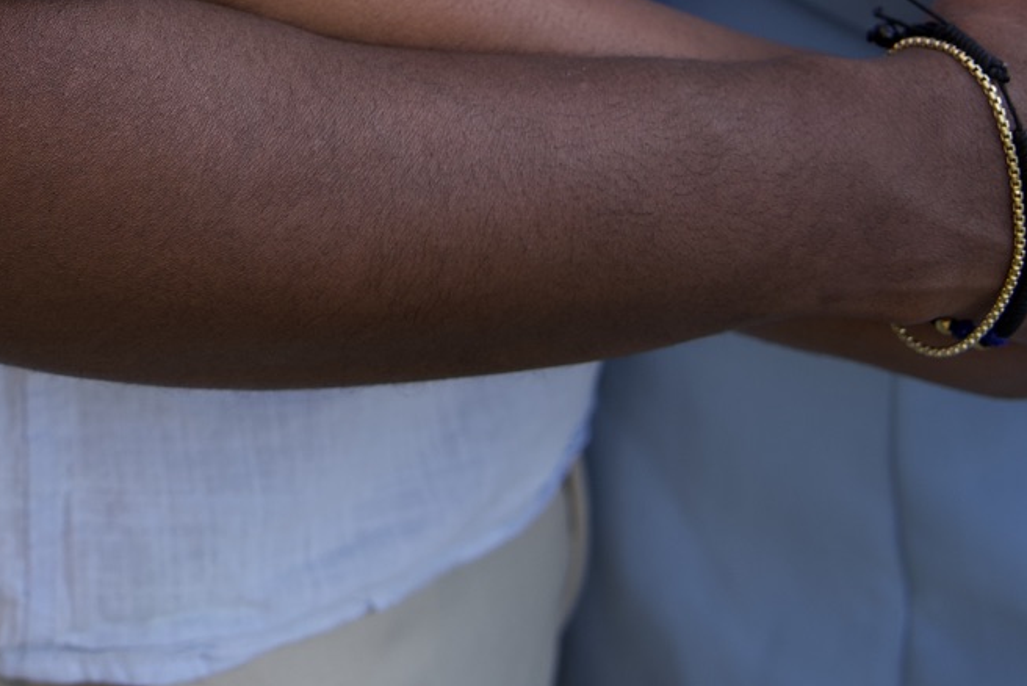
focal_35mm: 96
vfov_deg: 13.6
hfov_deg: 19.6
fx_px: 2740
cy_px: -251
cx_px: -305
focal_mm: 35
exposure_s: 1/250
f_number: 3.5
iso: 250
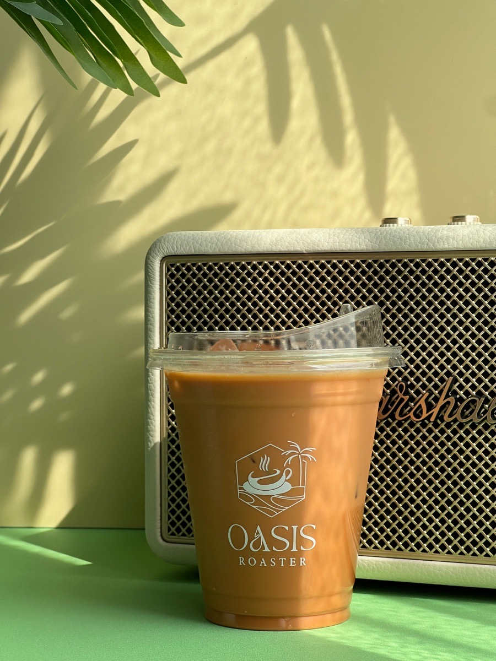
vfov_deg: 25.3
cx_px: 248
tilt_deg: +0.0
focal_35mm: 77
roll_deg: -0.8
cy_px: 330
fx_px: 1471
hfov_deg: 19.1
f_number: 2.8
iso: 32
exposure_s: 1/132
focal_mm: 9
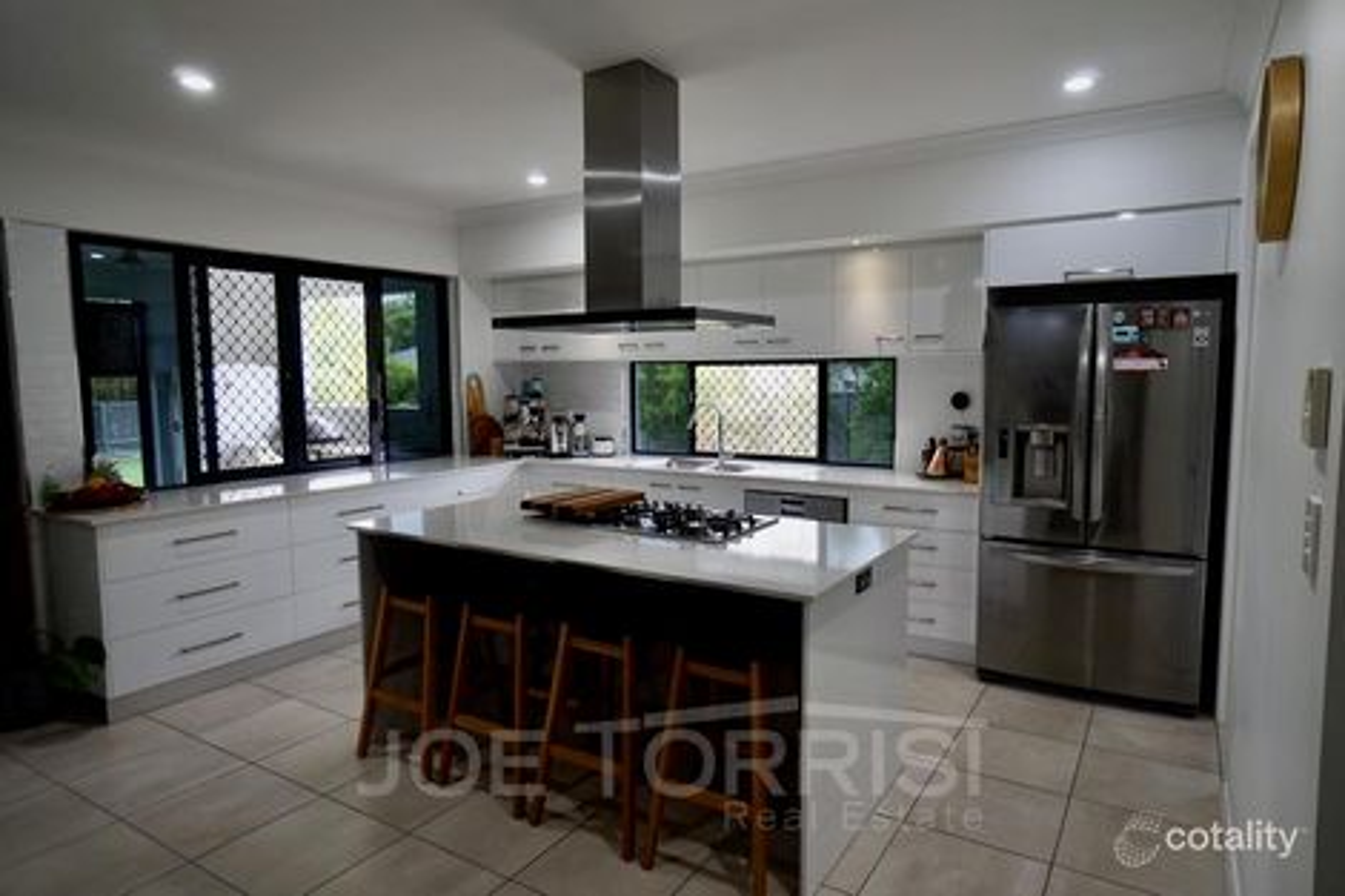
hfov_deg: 81.2
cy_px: 448
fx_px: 784
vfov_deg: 59.5
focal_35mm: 21
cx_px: 672
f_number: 4
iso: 200
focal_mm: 14
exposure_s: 1/60
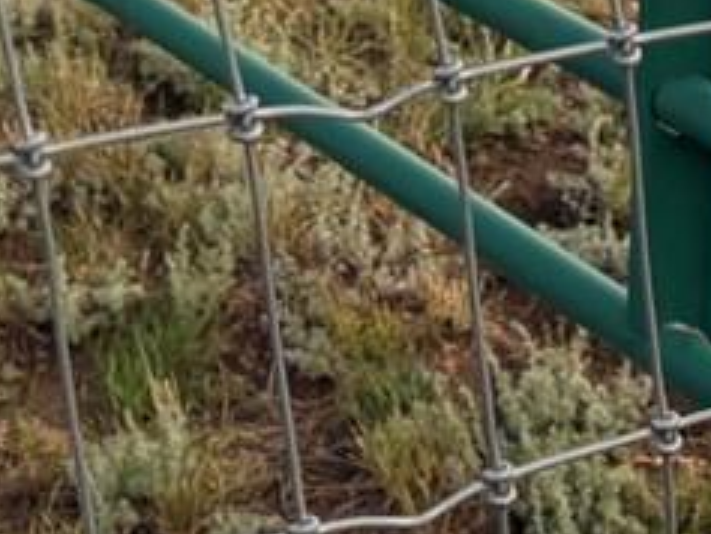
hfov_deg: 12.2
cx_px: 459
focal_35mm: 162
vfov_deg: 8.6
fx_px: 3329
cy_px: -564
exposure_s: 1/689
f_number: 1.78
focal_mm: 6.76
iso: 100
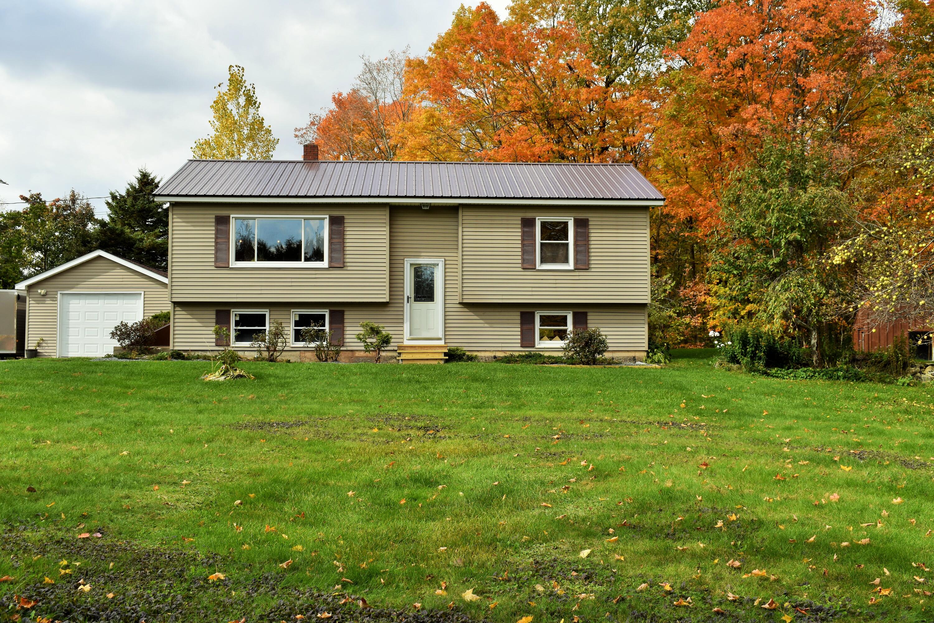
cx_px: 467
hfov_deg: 49.6
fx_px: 1012
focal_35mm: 39
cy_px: 312
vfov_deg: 34.2
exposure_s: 1/200
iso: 100
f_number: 9
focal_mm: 26
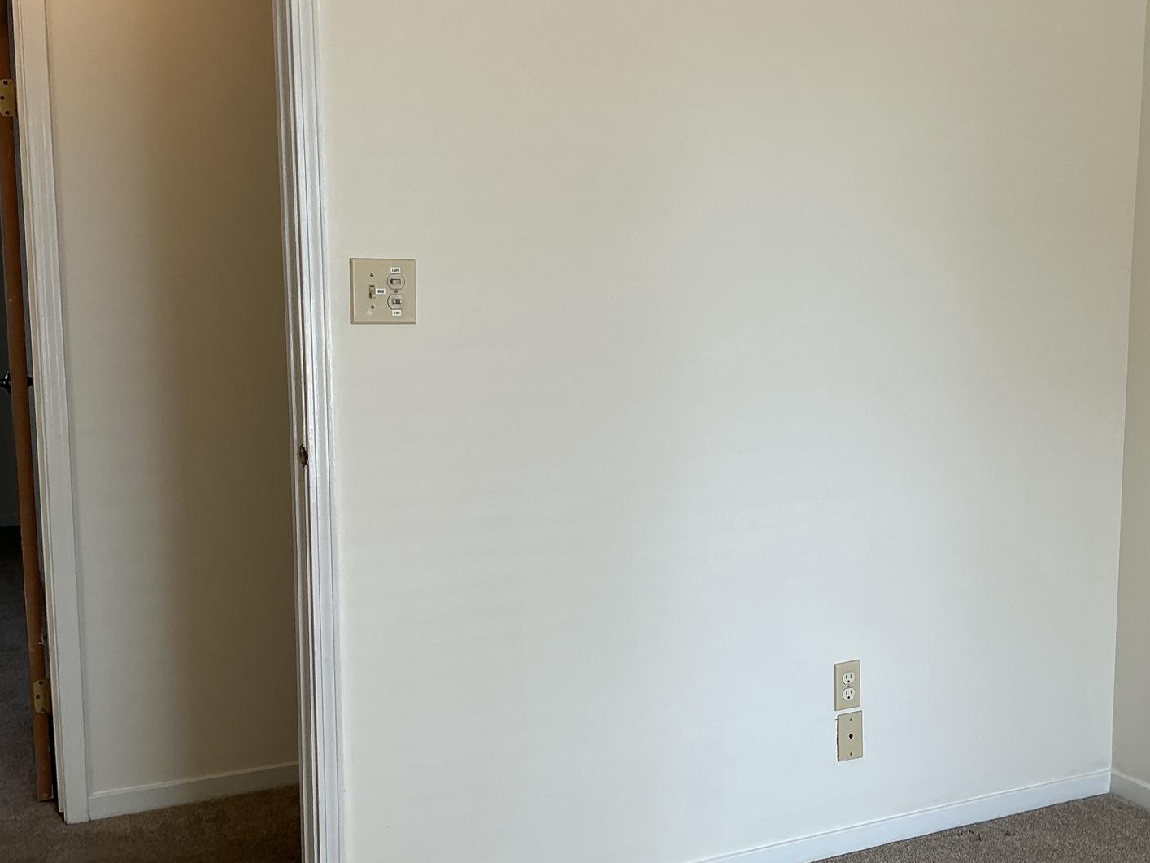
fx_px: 1396
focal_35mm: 42
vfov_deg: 34.4
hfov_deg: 44.5
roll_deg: +0.4
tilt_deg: -7.2
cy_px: 442
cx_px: 697
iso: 20
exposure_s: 1/120
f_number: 1.8
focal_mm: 3
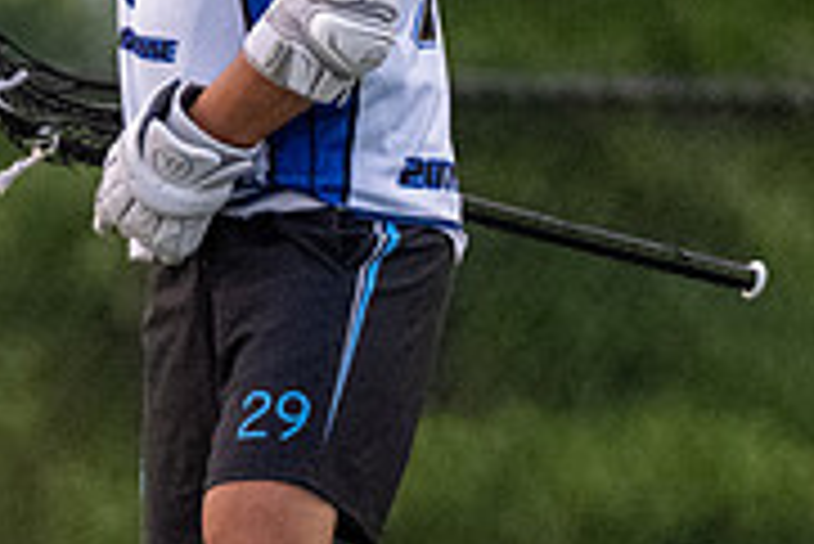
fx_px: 66075
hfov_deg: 0.7
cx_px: -487
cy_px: 94
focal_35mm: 2920
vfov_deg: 0.5
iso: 5600
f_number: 5.6
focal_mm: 500
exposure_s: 1/1000
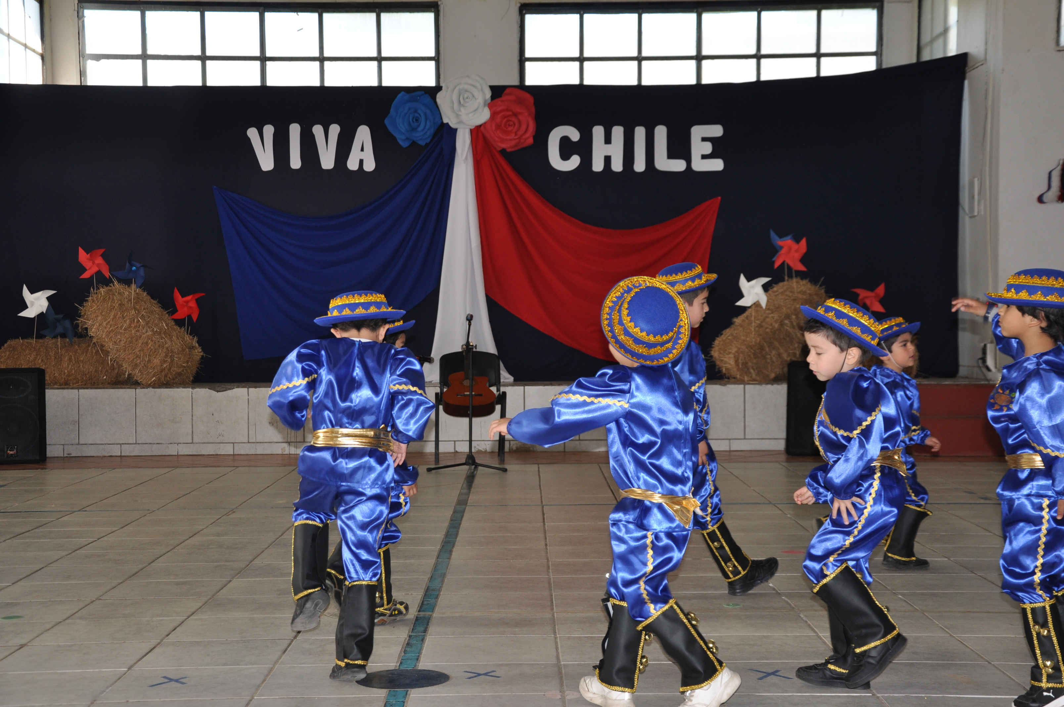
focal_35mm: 57
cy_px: 354
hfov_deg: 35.1
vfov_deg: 23.7
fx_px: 1683
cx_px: 532
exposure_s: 1/125
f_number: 4.5
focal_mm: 38
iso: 400
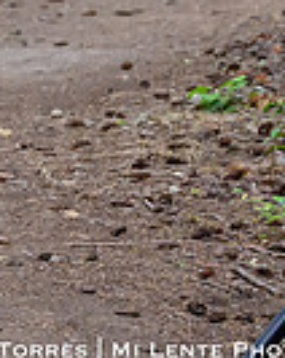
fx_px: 5147
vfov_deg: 4.0
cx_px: -340
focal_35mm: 487
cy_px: -86
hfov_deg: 3.1
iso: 5000
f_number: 3.2
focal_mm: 70
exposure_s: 1/640
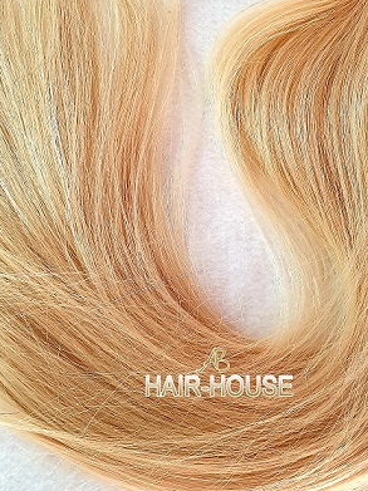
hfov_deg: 30.8
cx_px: 221
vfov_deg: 40.3
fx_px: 667
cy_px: 195
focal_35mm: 47
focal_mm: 4.3
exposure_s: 1/60
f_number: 2.4
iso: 160
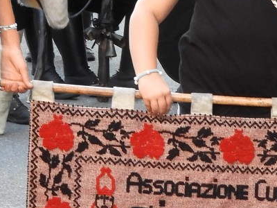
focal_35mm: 473
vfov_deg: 3.1
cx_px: 175
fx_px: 3785
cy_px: 64
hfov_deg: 4.2
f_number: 4.8
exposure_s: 1/60
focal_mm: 18.8
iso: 360
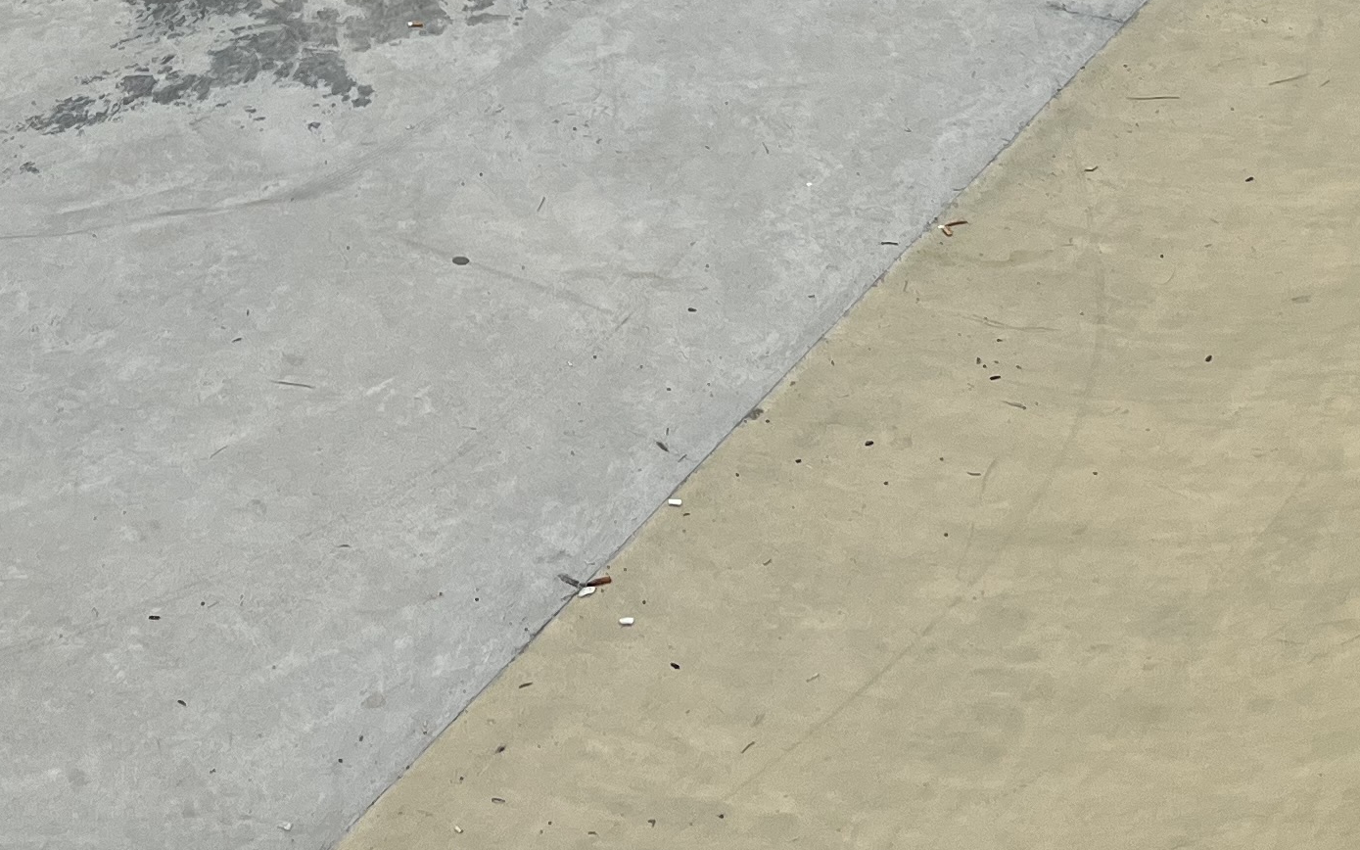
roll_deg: +0.3
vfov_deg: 15.3
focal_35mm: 80
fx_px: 2965
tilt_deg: -22.1
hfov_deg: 25.7
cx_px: 482
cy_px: -357
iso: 50
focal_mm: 5.7
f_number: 1.5
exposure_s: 1/3460
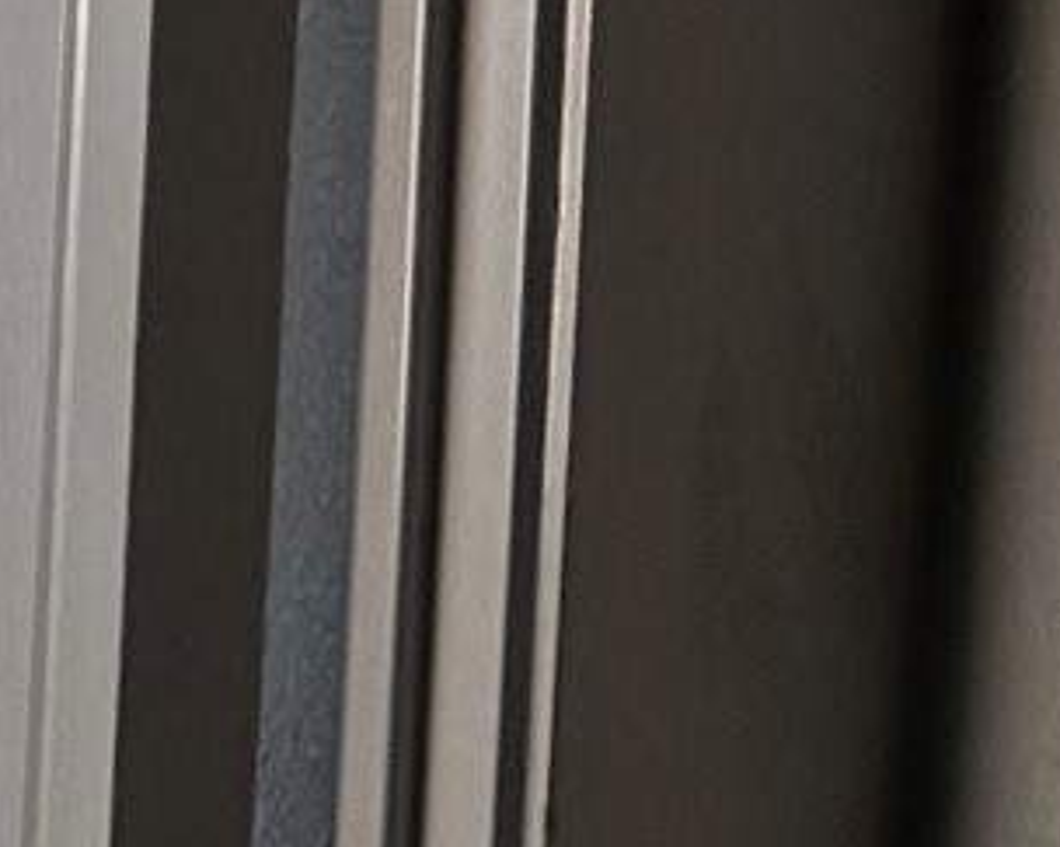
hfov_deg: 10.4
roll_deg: -1.5
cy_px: -2496
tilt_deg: -5.0
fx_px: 5363
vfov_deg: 7.0
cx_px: -1063
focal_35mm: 171
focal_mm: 5.7
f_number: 1.5
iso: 40
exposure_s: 1/204
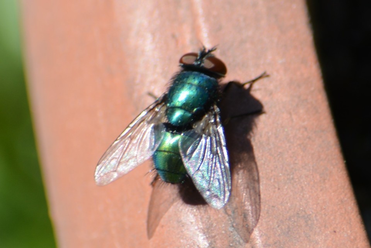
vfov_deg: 3.1
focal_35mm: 450
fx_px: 4637
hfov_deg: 4.6
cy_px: 124
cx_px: 186
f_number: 8
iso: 100
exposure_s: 1/200
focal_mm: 300
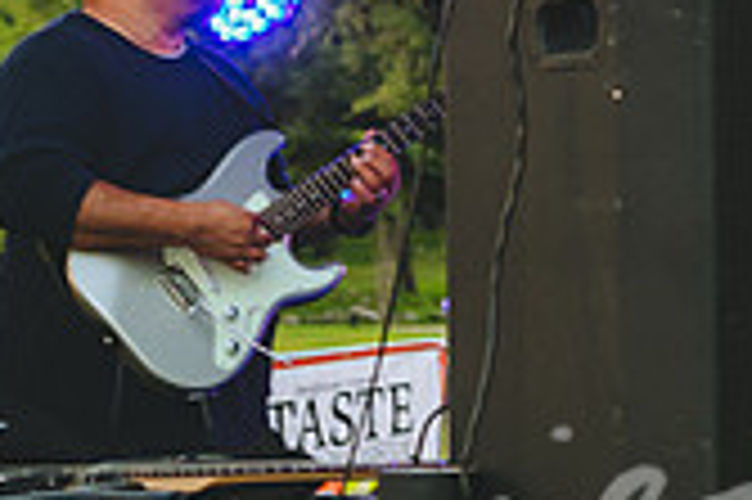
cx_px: 1297
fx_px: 3485
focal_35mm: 167
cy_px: 16
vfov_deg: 8.2
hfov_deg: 11.5
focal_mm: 48
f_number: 3.5
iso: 2200
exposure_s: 1/100
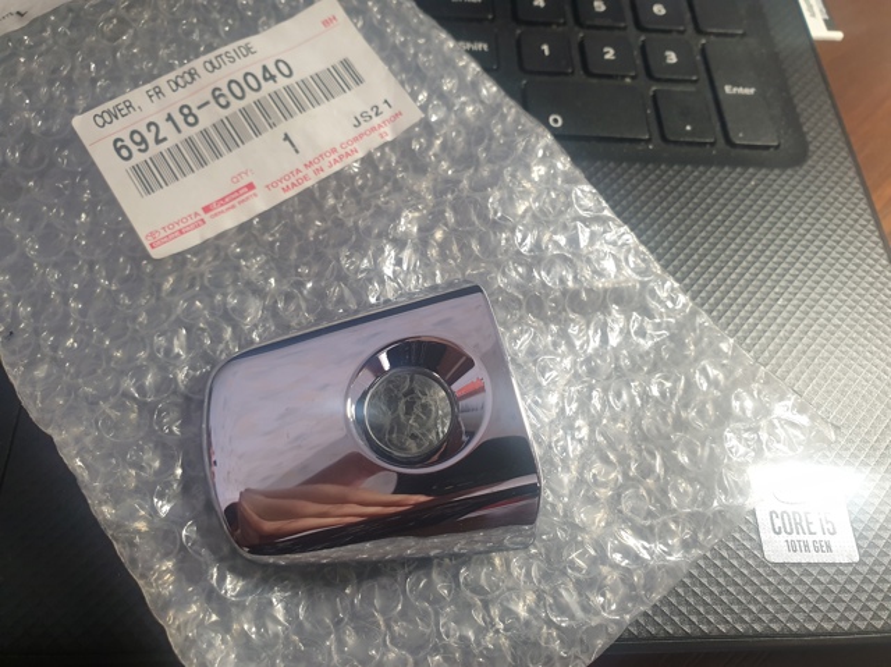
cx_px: 446
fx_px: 669
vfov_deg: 53.0
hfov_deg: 67.3
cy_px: 334
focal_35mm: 26
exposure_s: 1/50
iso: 160
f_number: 2.4
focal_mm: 4.3
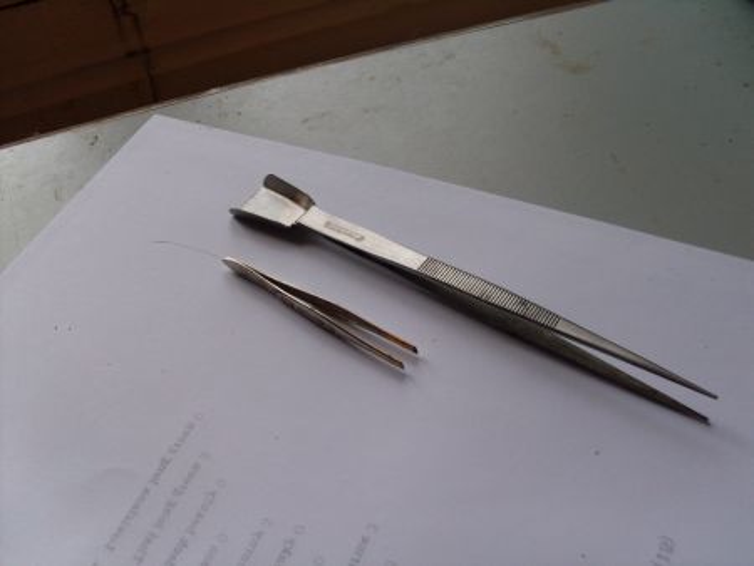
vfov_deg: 37.8
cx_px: 377
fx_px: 828
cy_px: 283
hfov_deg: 49.0
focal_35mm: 38
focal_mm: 6.3
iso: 80
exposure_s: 1/125
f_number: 2.8
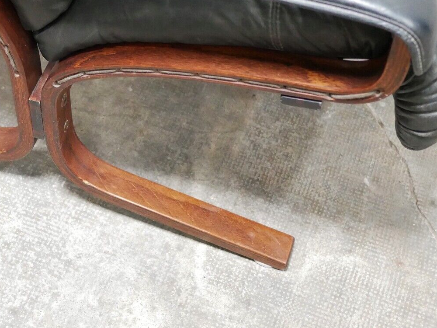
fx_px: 1010
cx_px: 123
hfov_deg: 24.2
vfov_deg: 18.3
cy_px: 78
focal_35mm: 80
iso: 3200
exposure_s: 1/30
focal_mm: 20
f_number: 1.7
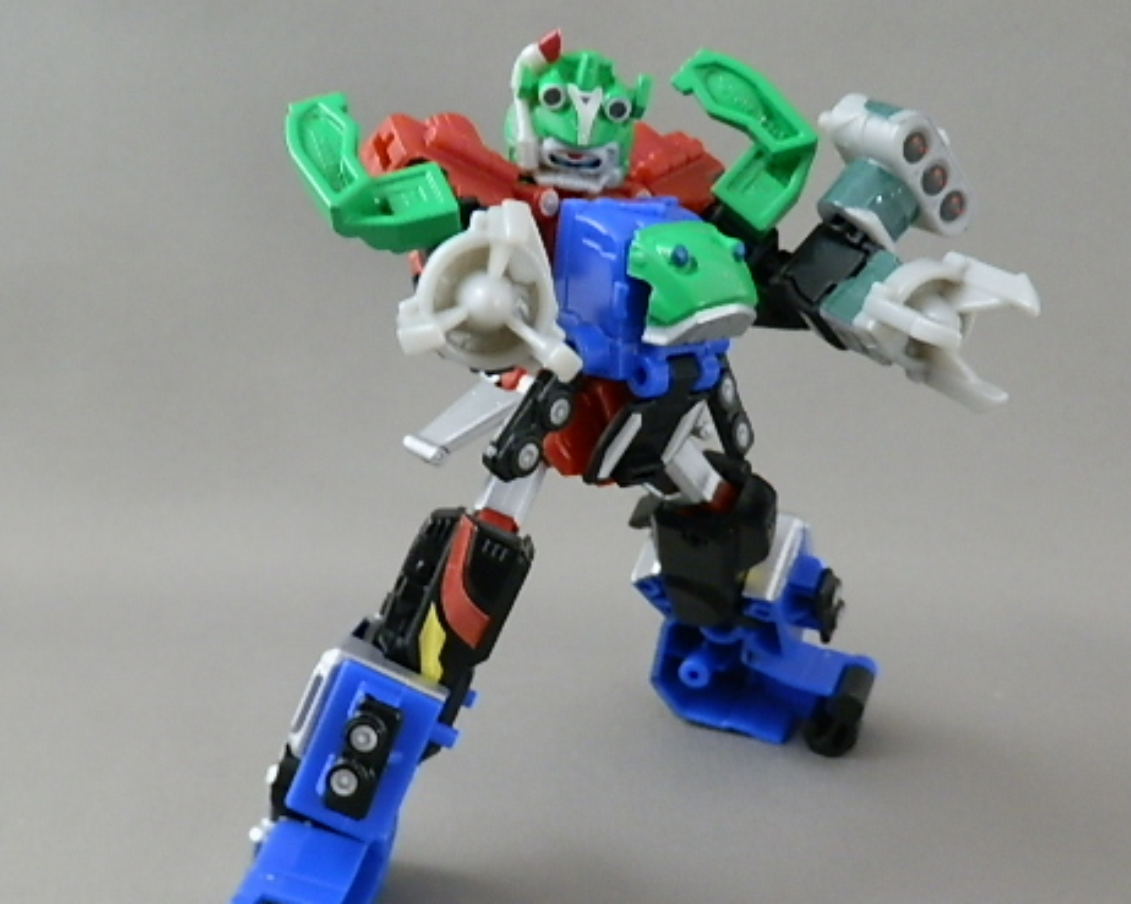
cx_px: 585
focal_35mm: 46
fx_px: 1539
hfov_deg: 40.4
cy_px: 554
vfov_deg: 32.6
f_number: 3.5
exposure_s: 1/8
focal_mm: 6.17
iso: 200
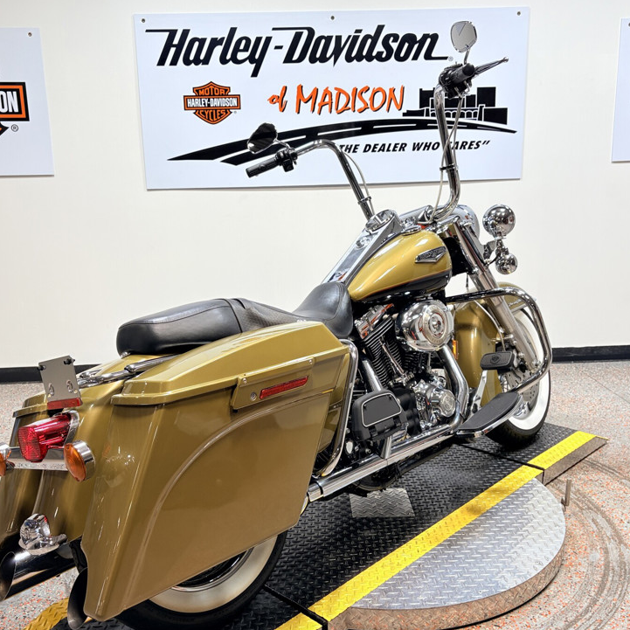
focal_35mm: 34
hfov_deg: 48.4
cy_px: 324
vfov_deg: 48.4
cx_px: 311
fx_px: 700
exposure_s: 1/120
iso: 40
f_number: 1.6
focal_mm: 5.96
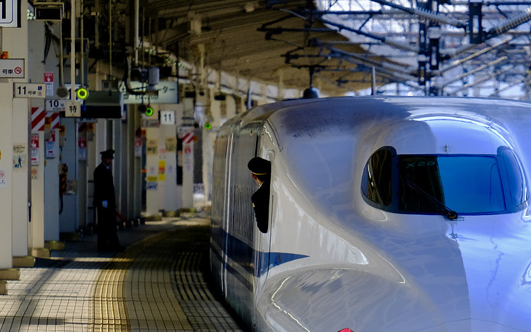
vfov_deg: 2.2
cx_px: 408
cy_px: 188
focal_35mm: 585
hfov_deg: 3.6
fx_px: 8468
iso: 400
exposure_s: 1/450
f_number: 5.6
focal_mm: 200
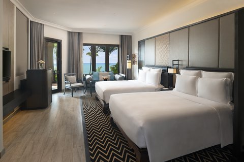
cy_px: 81
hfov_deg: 87.0
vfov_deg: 64.4
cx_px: 122
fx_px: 129
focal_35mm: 19
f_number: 8
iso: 320
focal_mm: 19
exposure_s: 1/8
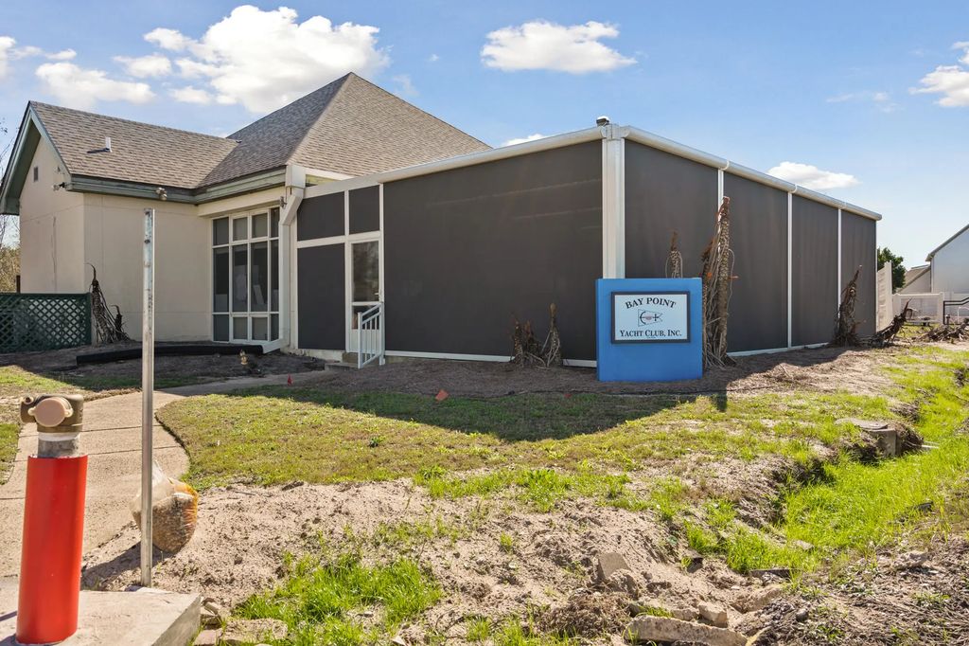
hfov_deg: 69.4
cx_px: 484
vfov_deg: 49.5
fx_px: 700
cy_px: 323
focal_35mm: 26
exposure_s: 1/40
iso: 100
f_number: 8
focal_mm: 26
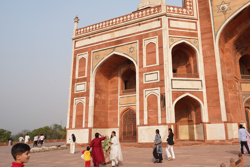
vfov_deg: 37.5
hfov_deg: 53.6
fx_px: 243
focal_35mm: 35
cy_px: 55
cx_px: 161
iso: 100
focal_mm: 24
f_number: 11
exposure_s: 1/100
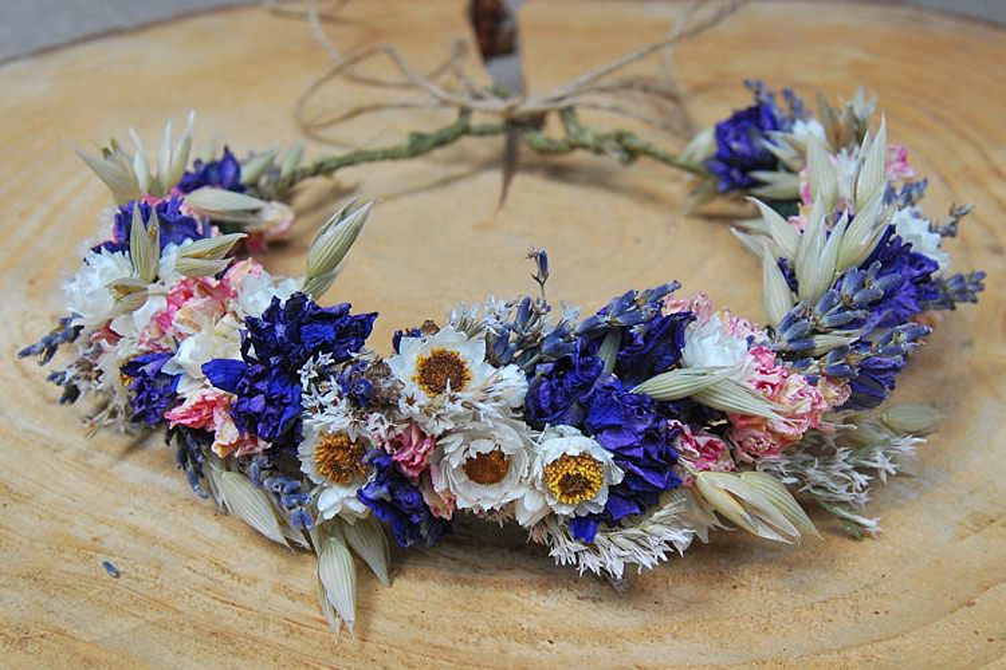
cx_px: 503
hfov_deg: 55.1
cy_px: 335
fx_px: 964
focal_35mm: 34
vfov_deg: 38.4
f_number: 7.1
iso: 800
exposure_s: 1/200
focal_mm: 23
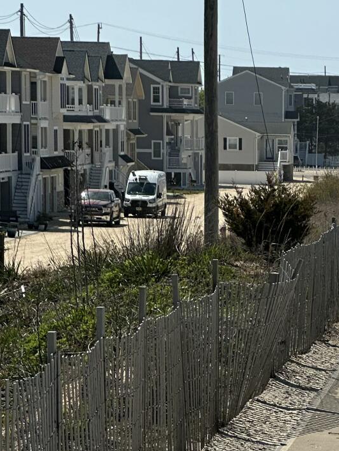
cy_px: 537
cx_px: 448
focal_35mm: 218
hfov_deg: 6.8
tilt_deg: -7.7
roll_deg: -3.5
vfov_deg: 9.0
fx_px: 2845
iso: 32
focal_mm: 9
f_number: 2.8
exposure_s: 1/1376
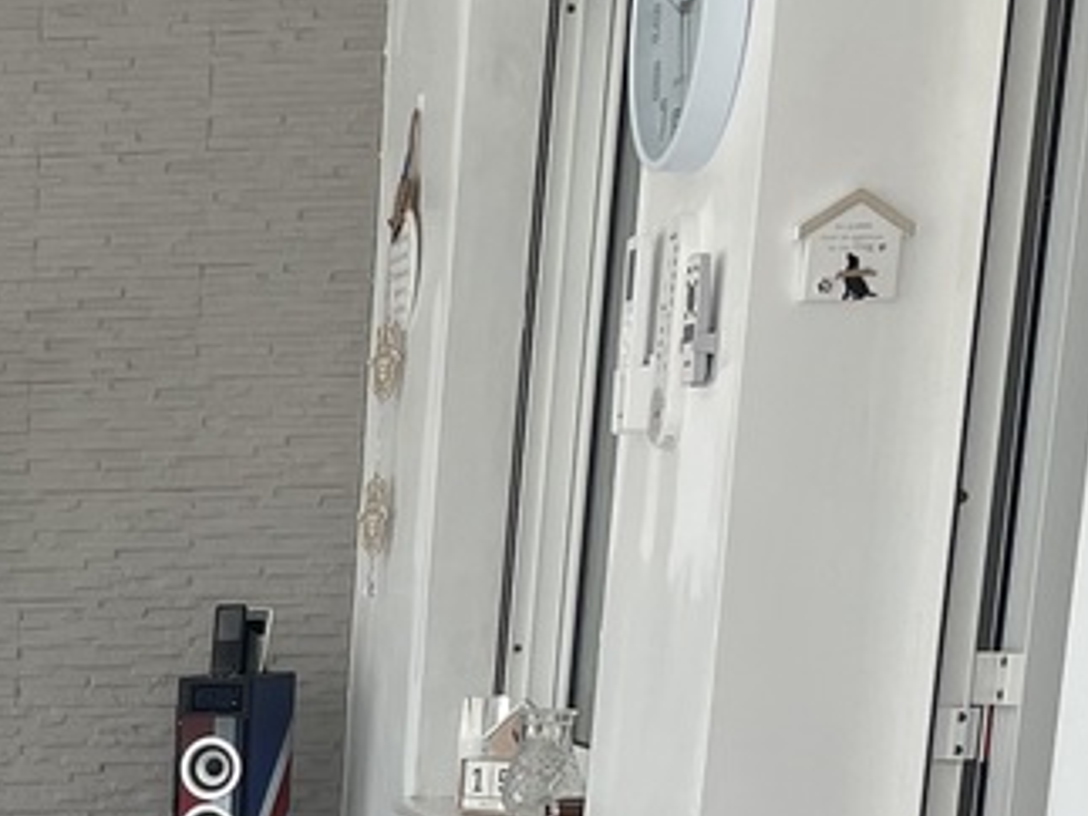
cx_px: -559
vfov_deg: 13.3
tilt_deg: -13.7
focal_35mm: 103
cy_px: 1349
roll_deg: +0.9
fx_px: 3236
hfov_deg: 17.2
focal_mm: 4.2
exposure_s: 1/438
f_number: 1.6
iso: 32
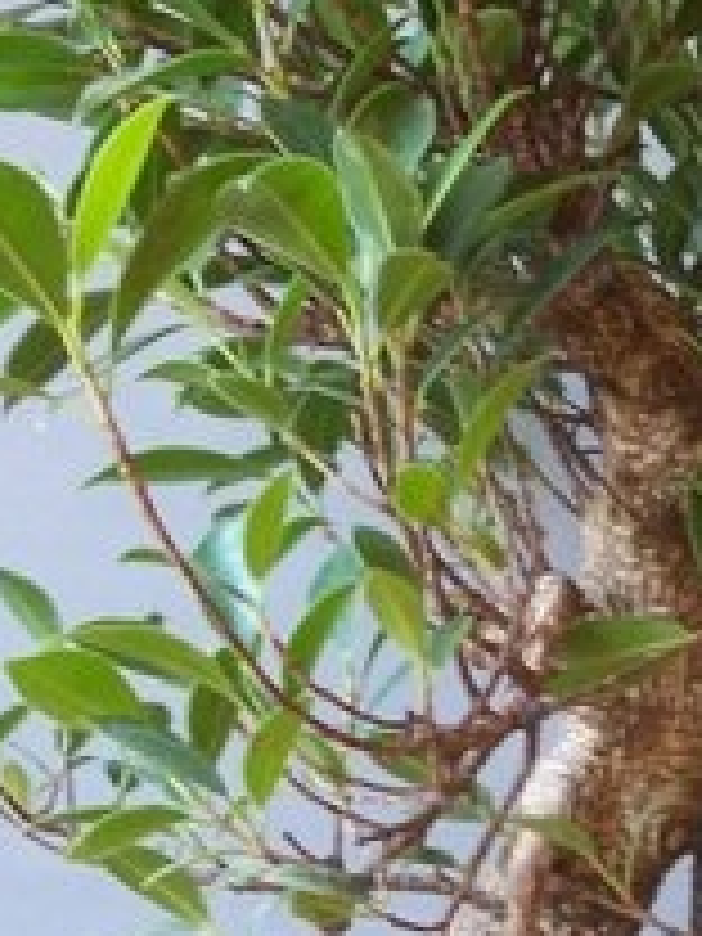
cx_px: 608
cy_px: 657
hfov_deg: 12.2
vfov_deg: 16.2
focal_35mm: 121
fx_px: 3272
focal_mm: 7
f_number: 3
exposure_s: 1/8
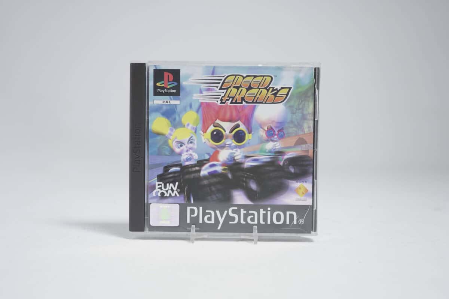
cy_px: 150
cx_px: 224
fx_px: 561
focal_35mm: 45
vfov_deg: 29.9
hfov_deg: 43.6
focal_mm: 45
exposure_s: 1/5
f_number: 5.6
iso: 100
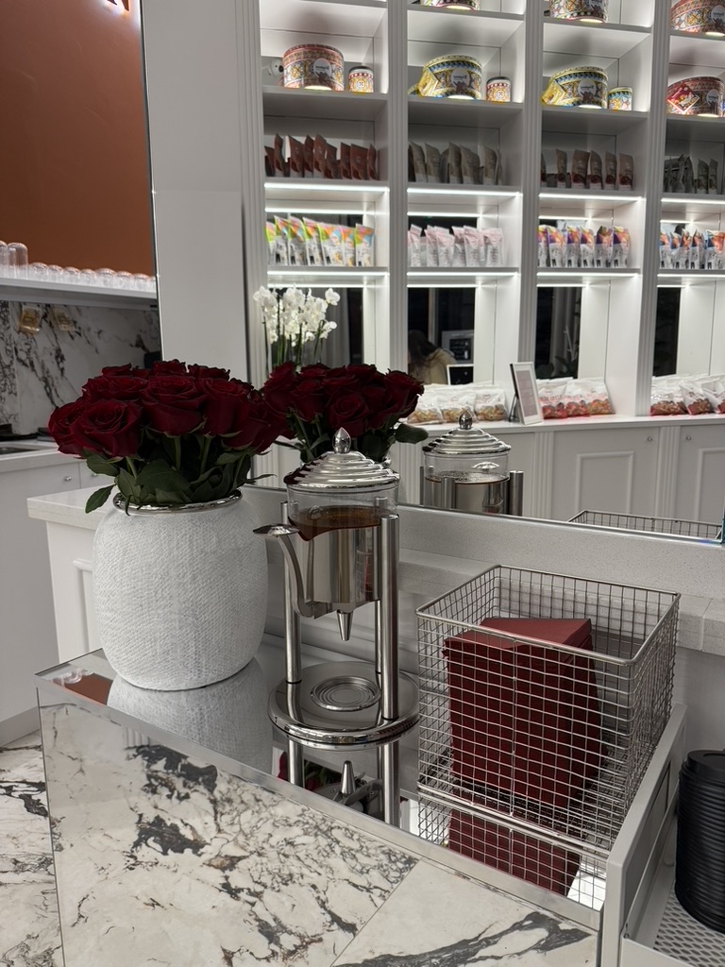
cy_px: 484
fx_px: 670
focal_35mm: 24
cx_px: 362
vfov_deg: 71.6
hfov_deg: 56.8
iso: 160
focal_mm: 6.76
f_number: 1.78
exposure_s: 1/100
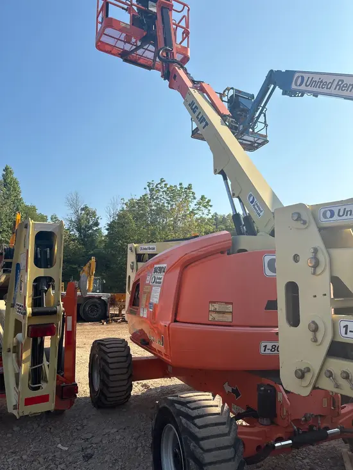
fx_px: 353
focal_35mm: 26
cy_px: 235
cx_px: 176
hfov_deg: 53.1
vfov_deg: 67.3
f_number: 1.6
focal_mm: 5.96
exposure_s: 1/3021
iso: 50
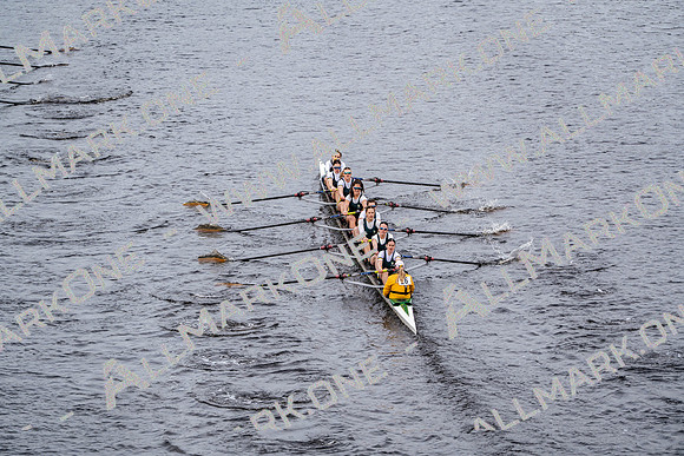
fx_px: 3801
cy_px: 228
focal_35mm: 200
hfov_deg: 10.3
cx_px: 342
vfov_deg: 6.9
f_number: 2.8
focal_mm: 200
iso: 200
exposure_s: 1/2000
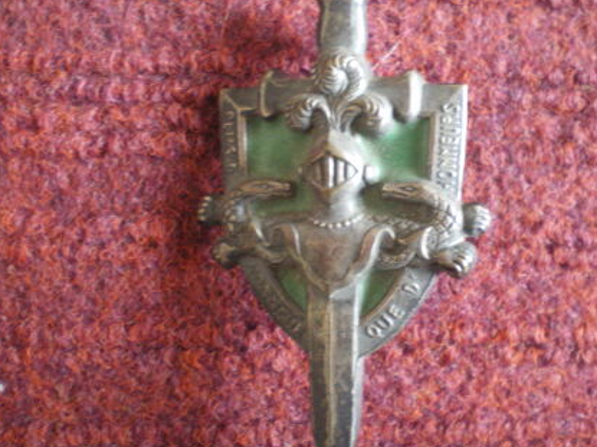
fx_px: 759
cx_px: 302
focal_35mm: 44
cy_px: 229
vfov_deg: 32.9
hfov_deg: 43.0
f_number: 3.1
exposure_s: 1/4
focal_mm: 6.3
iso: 400
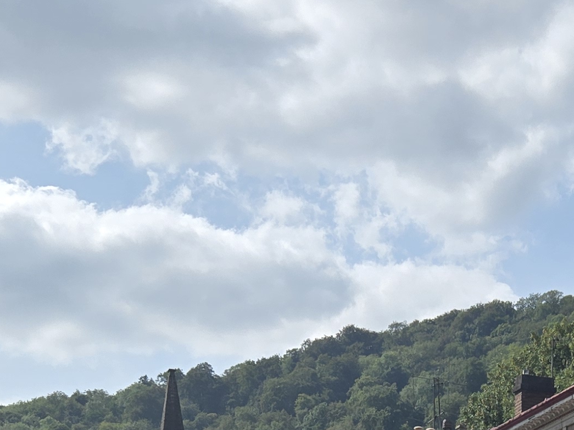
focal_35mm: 88
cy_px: 660
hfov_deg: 21.7
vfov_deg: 15.4
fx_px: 1459
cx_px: 525
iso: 32
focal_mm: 5.4
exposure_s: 1/2921
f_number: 1.8
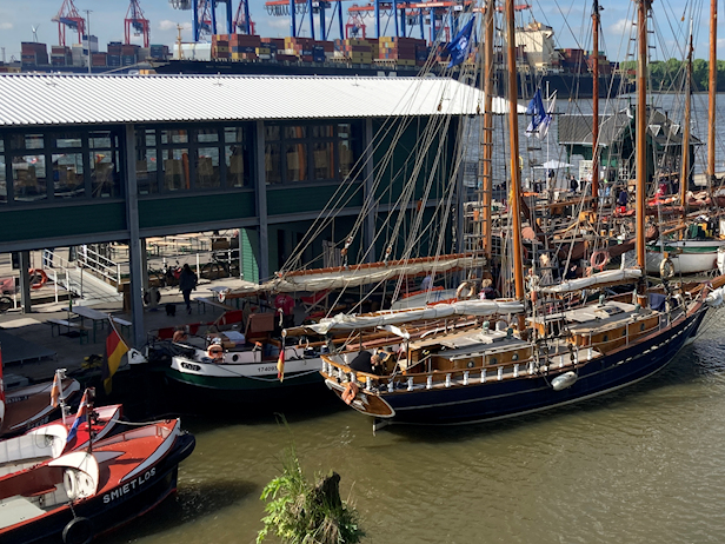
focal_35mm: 50
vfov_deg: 29.0
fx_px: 1047
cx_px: 561
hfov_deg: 37.1
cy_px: 216
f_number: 1.8
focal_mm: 3.99
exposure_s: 1/1919
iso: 20
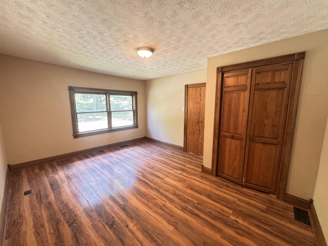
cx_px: 164
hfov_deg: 102.1
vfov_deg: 85.7
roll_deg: -0.5
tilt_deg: -8.8
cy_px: 123
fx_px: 133
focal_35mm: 14
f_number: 2.2
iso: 500
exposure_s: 1/60
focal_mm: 2.22
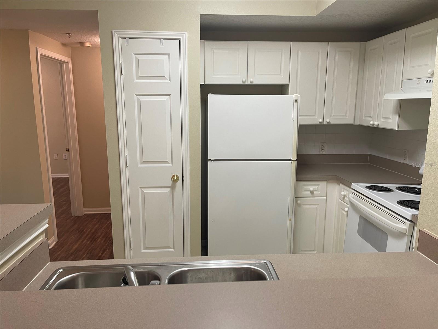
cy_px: 164
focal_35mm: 25
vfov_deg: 54.9
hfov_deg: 69.4
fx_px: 316
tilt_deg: -11.9
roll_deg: -0.2
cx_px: 219
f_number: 1.6
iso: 80
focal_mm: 5.1
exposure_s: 1/60
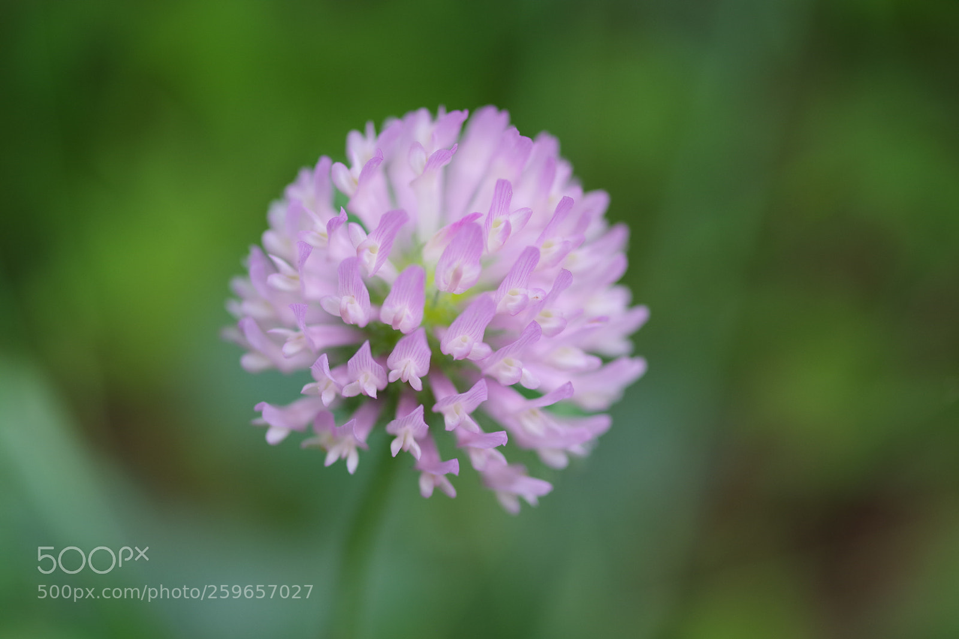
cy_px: 320
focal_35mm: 75
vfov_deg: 18.2
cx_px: 480
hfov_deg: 27.0
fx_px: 1997
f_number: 2.8
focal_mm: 50
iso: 200
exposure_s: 1/200
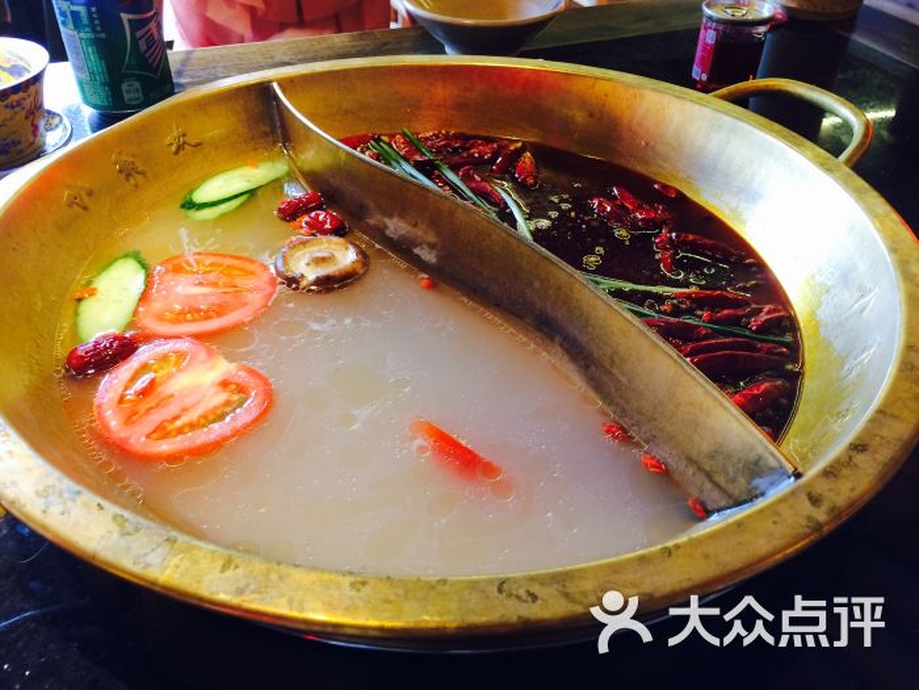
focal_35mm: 29
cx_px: 460
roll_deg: -3.6
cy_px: 345
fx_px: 770
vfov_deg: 48.2
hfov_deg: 61.7
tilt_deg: -40.0
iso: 100
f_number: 2.2
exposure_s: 1/33
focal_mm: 4.15
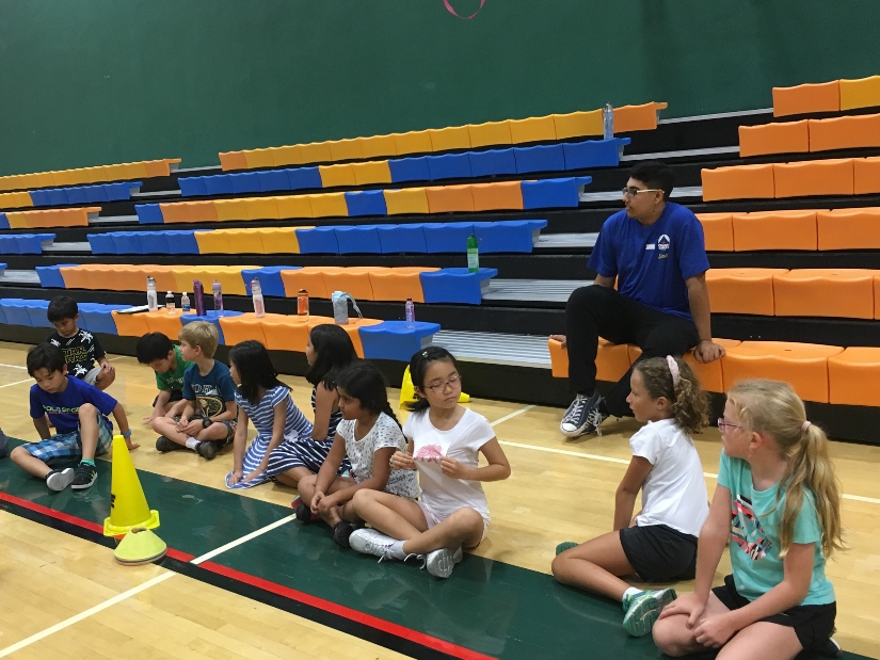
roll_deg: +4.9
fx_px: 915
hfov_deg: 51.1
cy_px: 387
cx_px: 366
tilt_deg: -13.7
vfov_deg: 39.5
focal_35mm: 36
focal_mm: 4.15
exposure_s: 1/33
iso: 125
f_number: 2.2
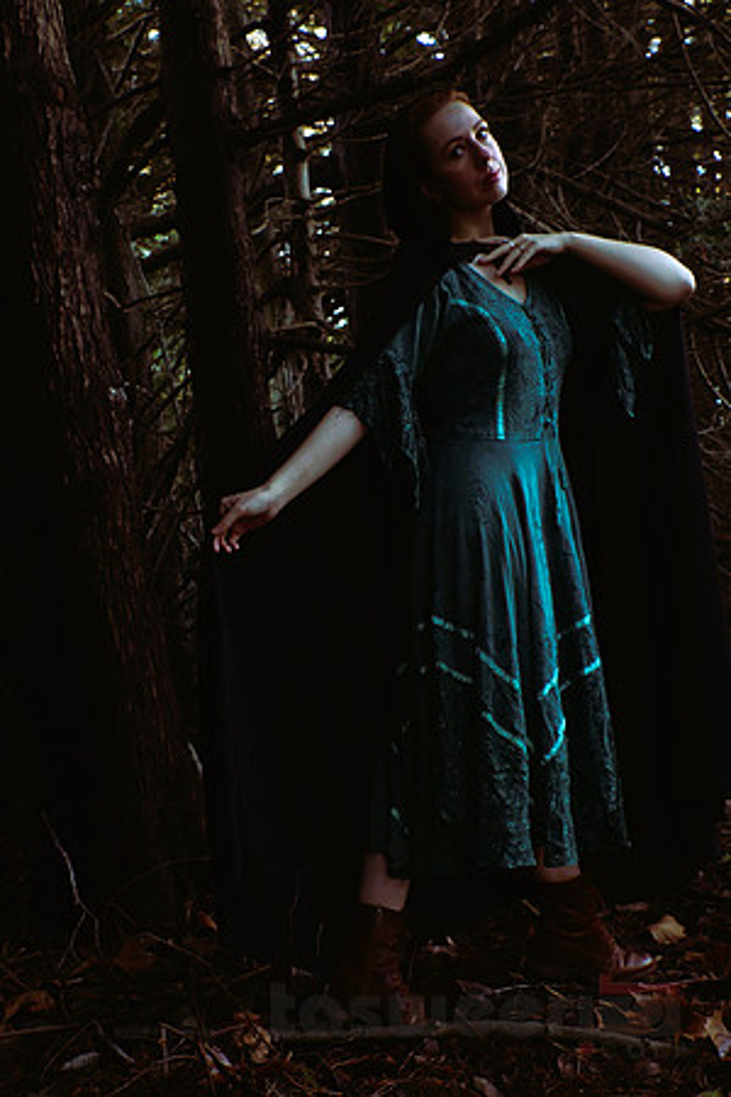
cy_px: 548
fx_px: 1096
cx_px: 366
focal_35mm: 36
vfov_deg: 53.1
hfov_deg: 36.9
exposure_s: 1/60
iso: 400
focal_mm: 24
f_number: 5
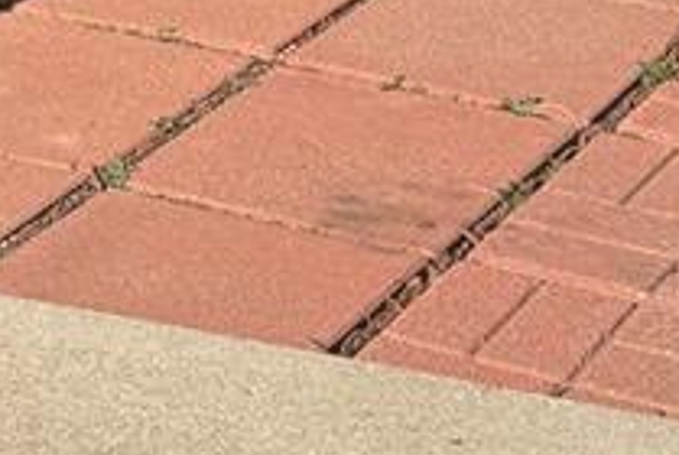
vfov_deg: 8.7
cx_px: -3
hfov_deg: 14.1
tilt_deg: -5.3
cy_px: -663
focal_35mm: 143
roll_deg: +1.8
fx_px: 2701
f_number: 1.78
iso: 80
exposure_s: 1/3597
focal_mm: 6.76
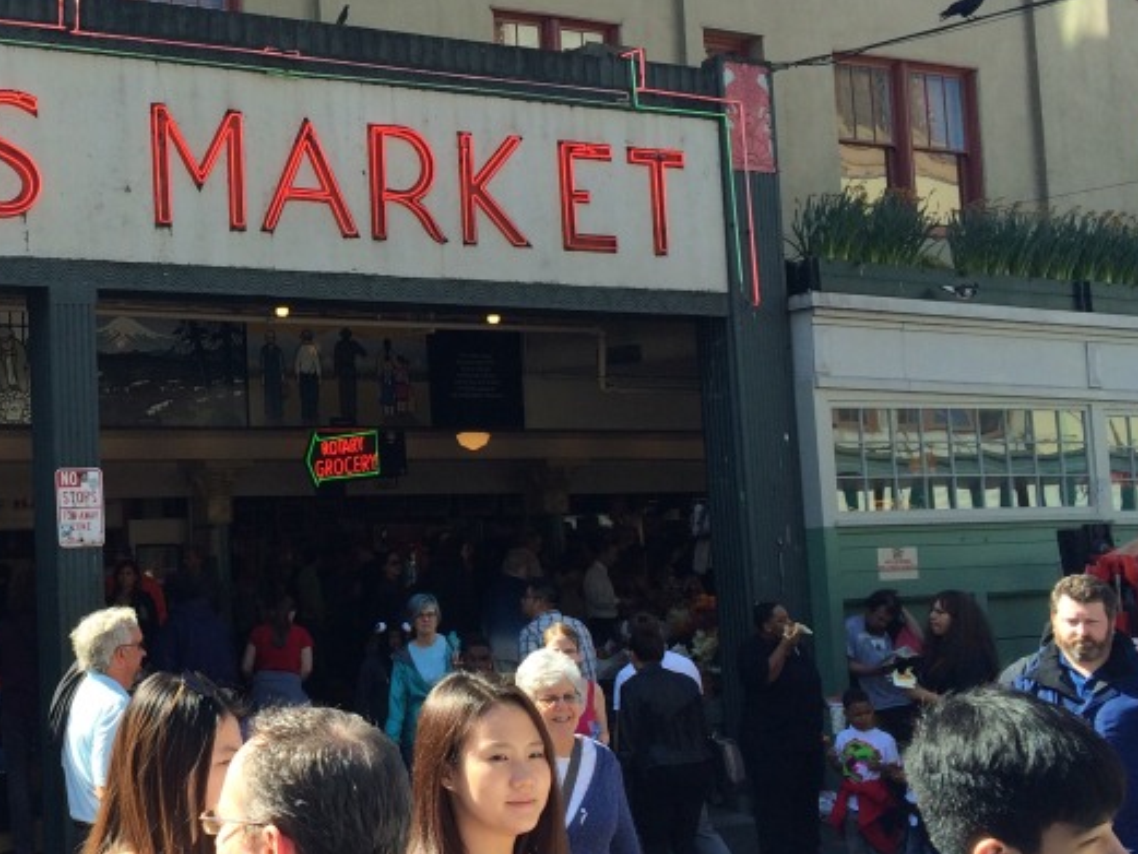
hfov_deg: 32.1
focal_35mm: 57
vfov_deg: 25.6
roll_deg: +2.2
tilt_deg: +4.4
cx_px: 107
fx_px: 1874
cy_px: 367
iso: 32
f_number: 2.2
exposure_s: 1/604
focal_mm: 4.15
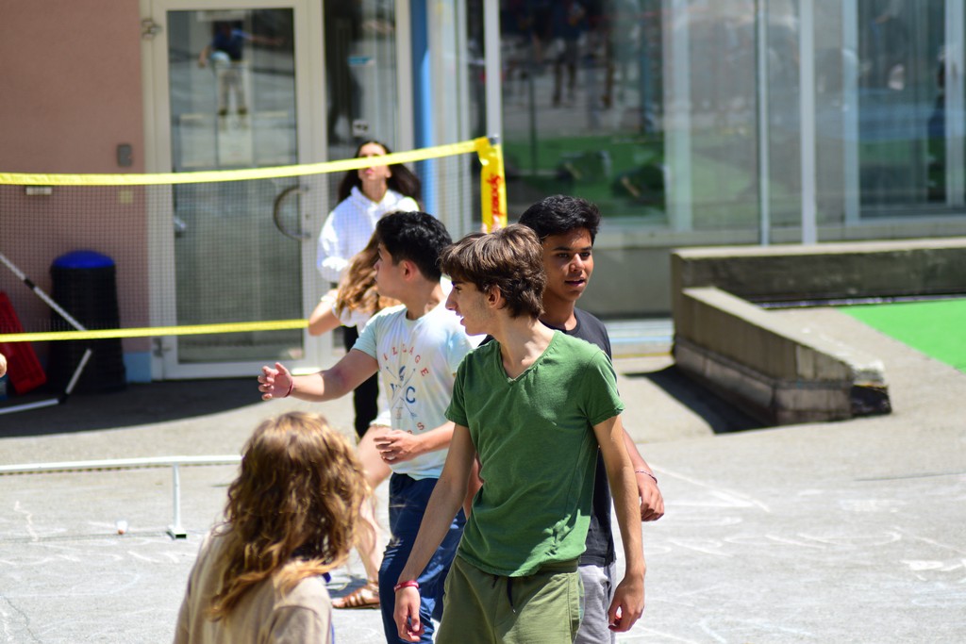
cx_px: 483
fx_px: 4669
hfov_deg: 11.8
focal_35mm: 174
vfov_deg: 7.9
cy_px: 322
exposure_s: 1/1250
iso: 250
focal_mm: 116
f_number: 4.2
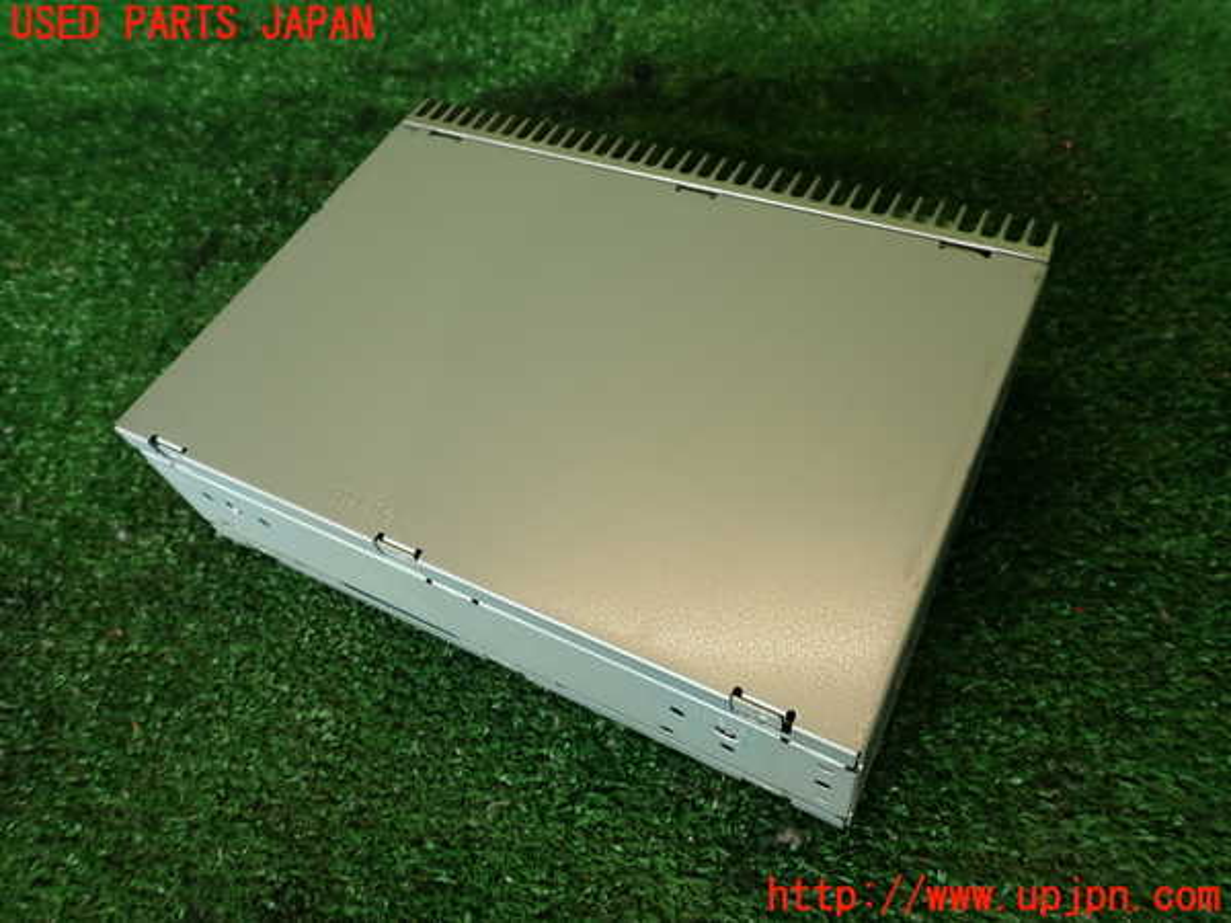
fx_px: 889
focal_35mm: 25
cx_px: 616
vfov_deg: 54.9
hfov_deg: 69.4
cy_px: 462
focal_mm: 4.5
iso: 100
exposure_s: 1/60
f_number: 2.8
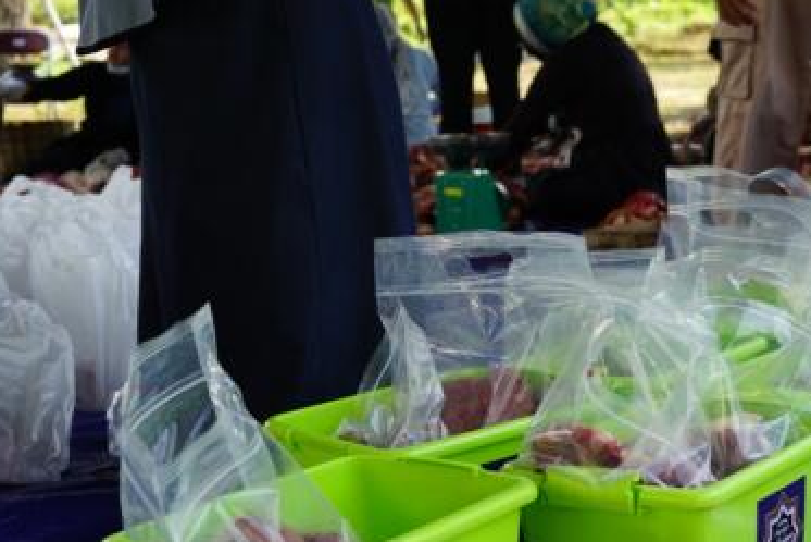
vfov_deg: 20.3
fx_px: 1510
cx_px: 500
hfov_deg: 30.0
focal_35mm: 67
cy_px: 356
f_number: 6.3
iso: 100
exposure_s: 1/100
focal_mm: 50
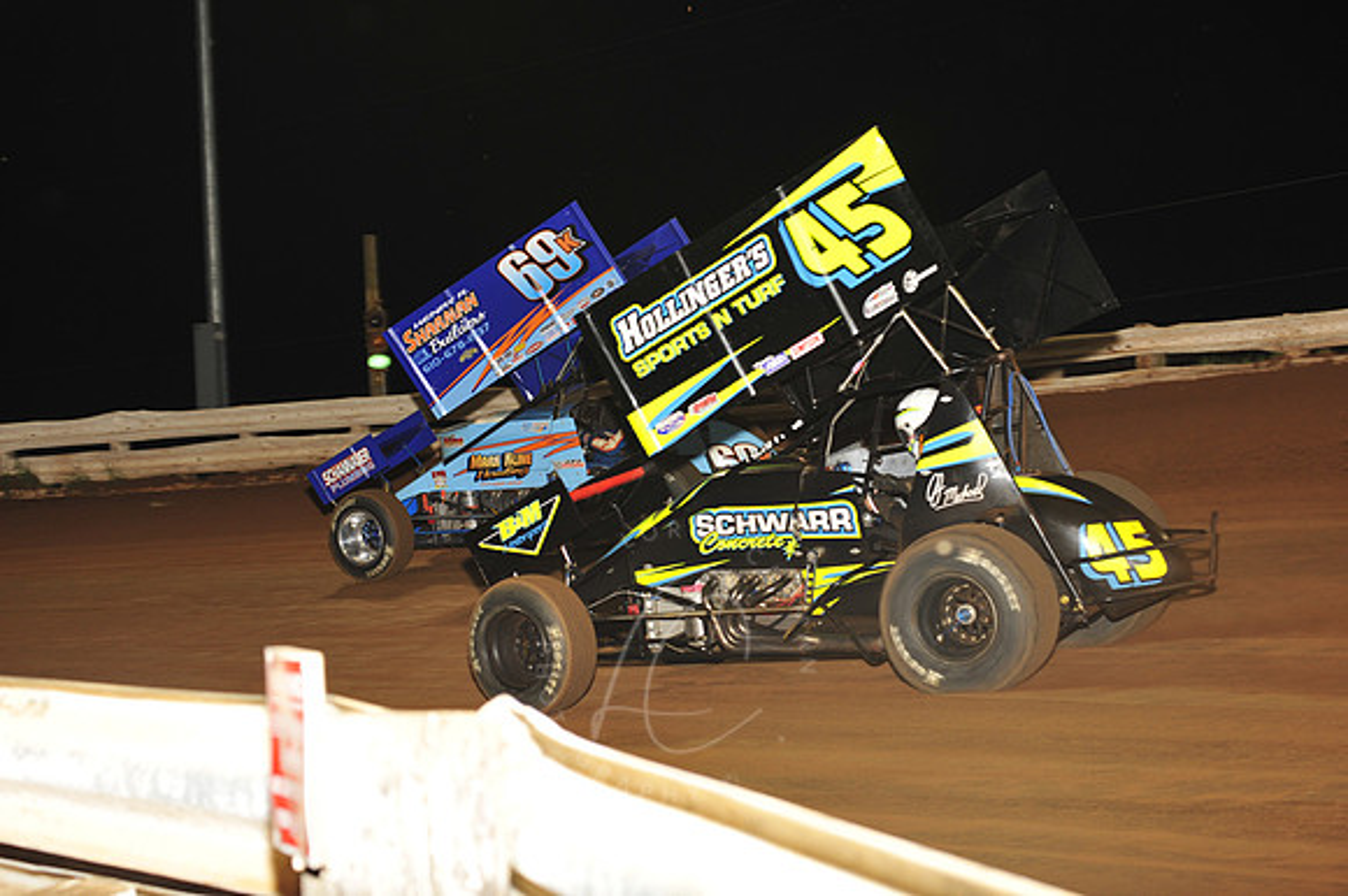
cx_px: 674
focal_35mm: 86
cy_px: 448
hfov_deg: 23.7
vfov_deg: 15.9
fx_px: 3218
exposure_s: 1/320
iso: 800
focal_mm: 86
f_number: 6.3
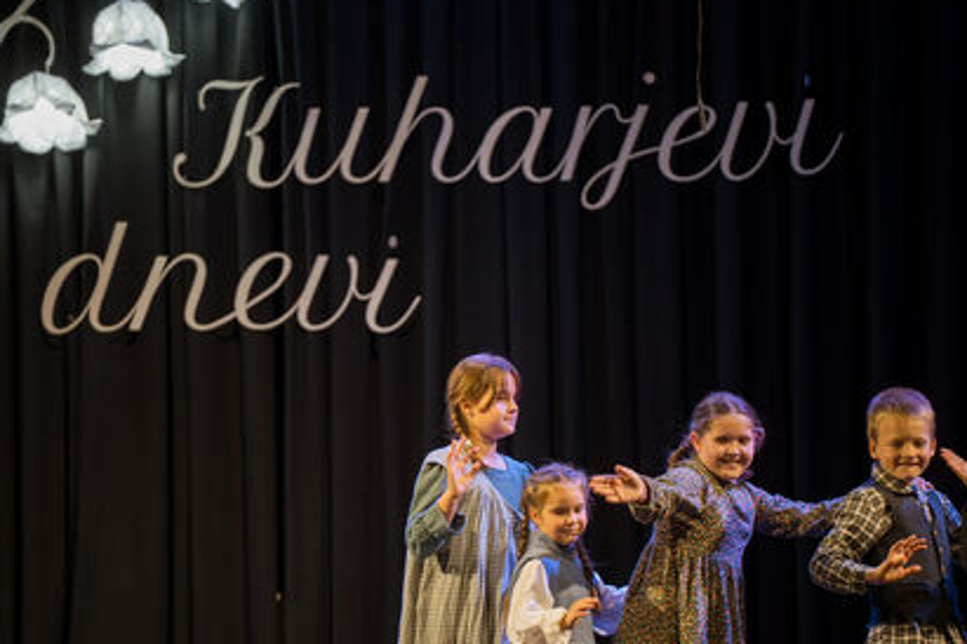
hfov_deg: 10.4
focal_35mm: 197
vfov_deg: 7.0
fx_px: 5291
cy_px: 320
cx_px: 487
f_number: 2.8
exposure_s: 1/250
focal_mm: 180
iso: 1600
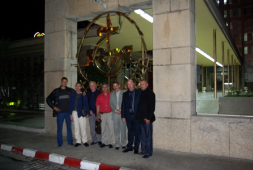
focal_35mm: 32
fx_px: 222
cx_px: 126
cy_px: 85
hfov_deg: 59.4
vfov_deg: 41.8
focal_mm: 21
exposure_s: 1/30
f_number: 4.5
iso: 400
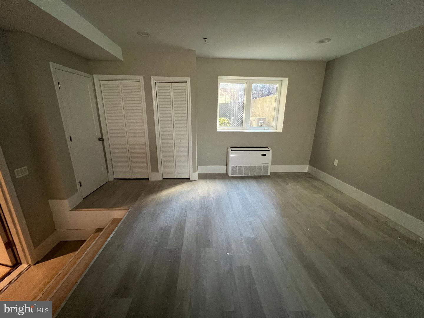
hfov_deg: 106.2
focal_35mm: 13
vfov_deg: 89.9
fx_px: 159
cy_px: 159
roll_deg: +1.0
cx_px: 212
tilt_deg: -16.5
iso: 640
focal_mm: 1.57
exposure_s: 1/60
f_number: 1.8
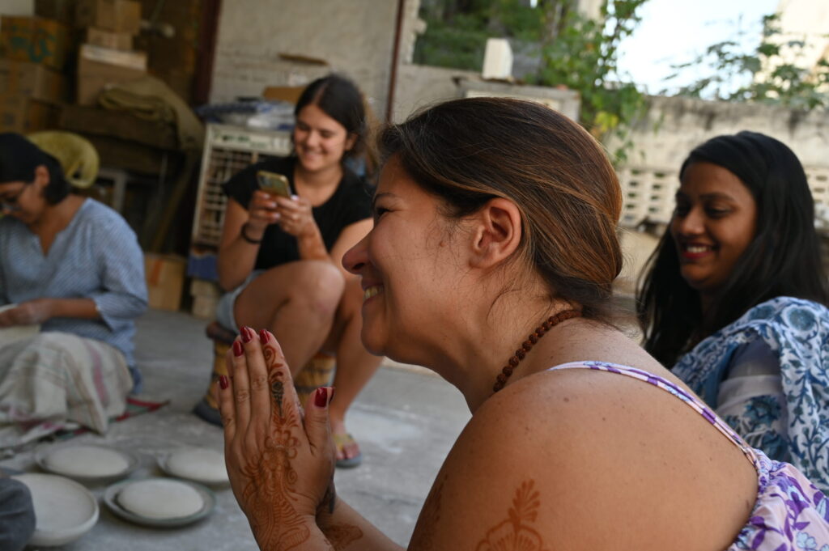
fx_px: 748
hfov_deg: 58.0
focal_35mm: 32
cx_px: 414
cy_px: 276
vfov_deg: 40.5
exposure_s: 1/250
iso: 125
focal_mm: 32.5
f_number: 5.6
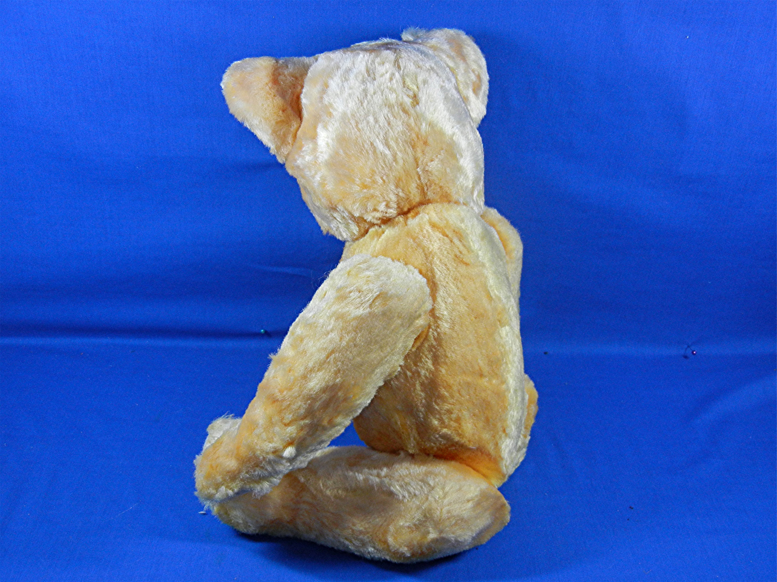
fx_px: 875
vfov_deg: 36.8
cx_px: 388
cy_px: 291
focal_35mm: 39
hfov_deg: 47.9
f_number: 3.7
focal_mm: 7.1
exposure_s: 1/30
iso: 226
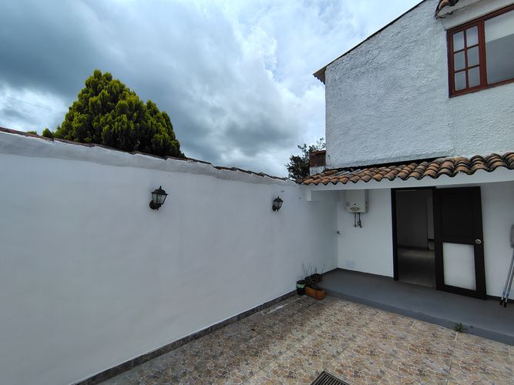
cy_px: 192
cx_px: 257
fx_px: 238
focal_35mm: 16
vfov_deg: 78.1
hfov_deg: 94.5
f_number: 2.2
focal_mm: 2.13
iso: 120
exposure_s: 1/2172
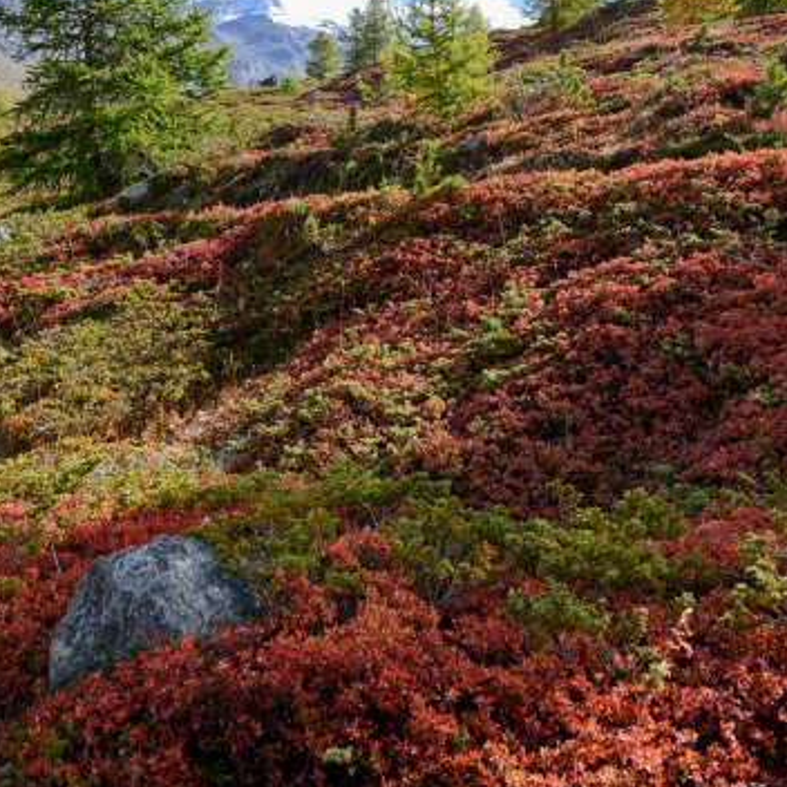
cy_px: 217
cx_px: 389
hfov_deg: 36.1
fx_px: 1209
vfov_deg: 35.4
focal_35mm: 47
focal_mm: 36
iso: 400
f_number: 11
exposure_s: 1/320
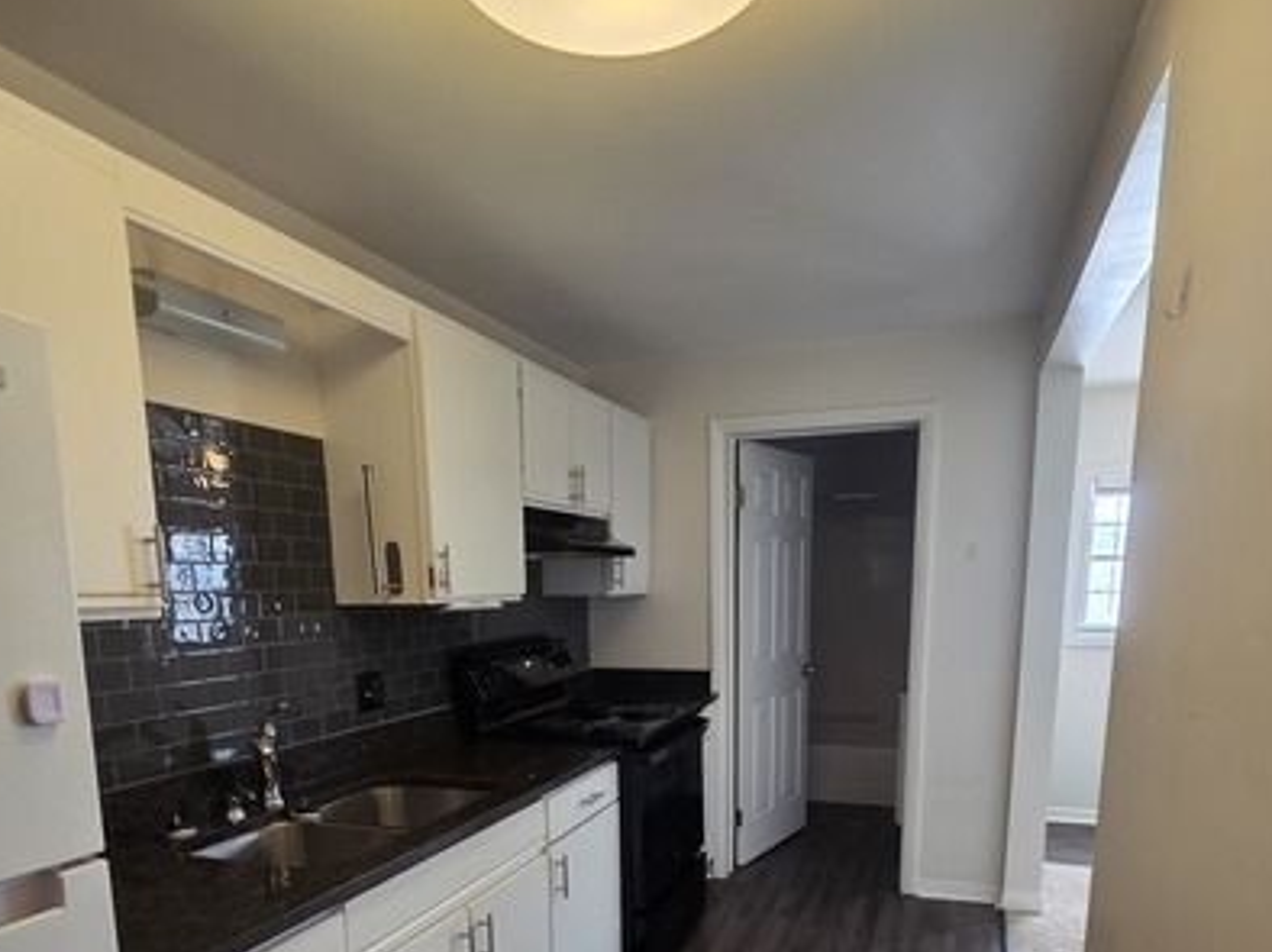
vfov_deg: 56.8
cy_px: 755
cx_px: 663
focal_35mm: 22
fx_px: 808
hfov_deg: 76.4
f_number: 1.9
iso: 160
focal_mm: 2.2
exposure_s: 1/60
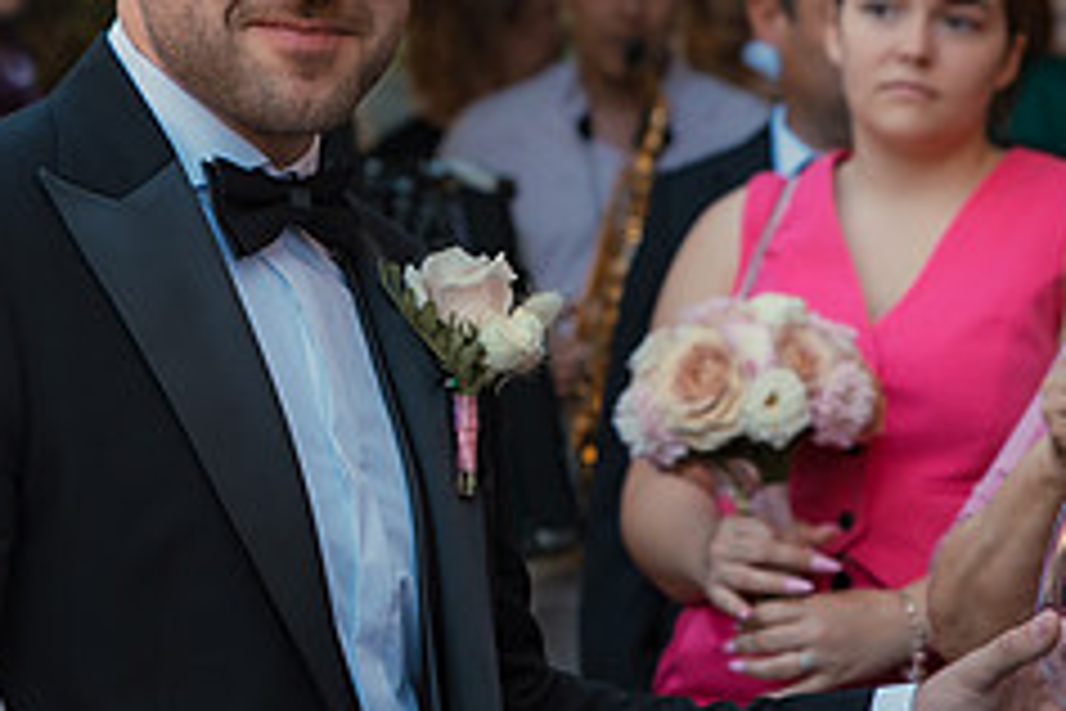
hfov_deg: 12.1
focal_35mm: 169
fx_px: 5004
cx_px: 240
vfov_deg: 8.1
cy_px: 228
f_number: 3.5
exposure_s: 1/250
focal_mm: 62
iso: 200
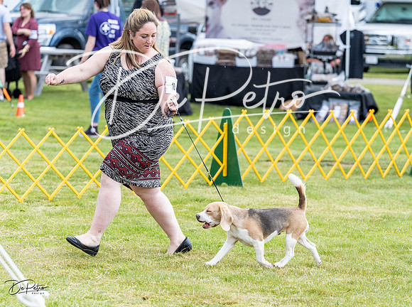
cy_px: 157
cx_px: 261
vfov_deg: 8.6
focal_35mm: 172
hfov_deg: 11.5
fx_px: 2037
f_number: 4
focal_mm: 127
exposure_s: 1/640
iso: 400
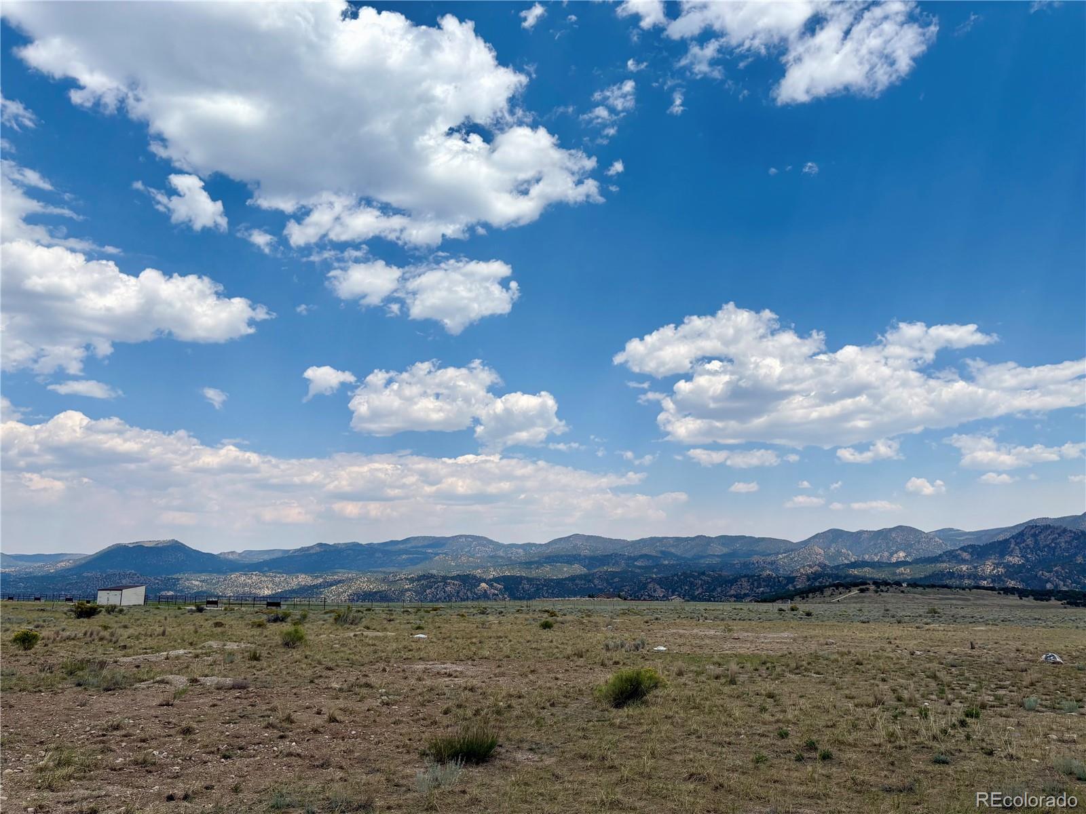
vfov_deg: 53.1
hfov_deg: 67.3
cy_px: 407
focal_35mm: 26
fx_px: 816
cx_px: 543
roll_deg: +0.0
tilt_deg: +12.8
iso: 50
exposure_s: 1/6329
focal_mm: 5.96
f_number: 1.6
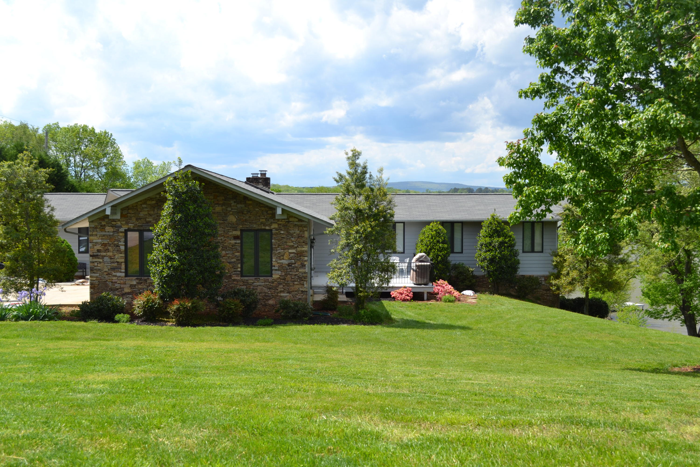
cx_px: 350
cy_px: 234
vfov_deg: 34.2
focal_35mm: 39
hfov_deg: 49.6
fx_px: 758
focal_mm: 26
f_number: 8
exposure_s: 1/250
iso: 100
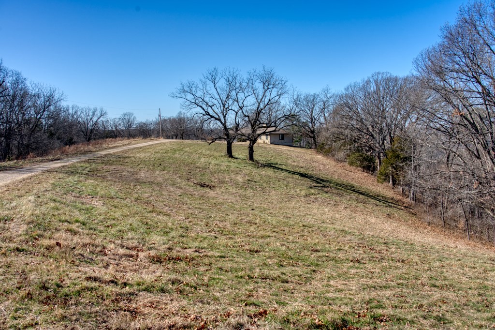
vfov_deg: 42.3
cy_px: 165
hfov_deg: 60.3
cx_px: 248
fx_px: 426
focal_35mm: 31
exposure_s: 1/80
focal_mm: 31
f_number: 5.6
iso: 100
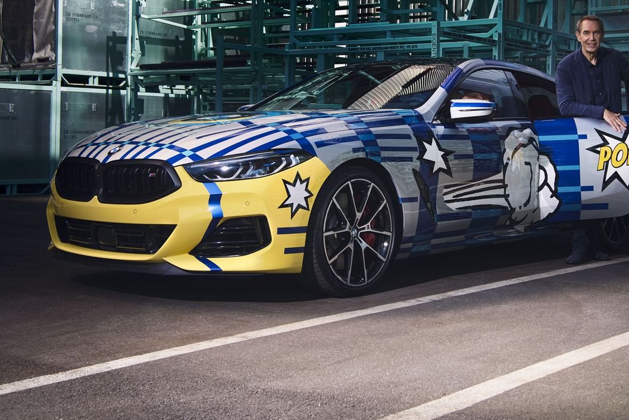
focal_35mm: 53
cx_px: 381
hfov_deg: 37.4
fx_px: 926
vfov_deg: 25.4
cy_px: 142
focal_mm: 35
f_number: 5.6
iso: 400
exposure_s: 1/320
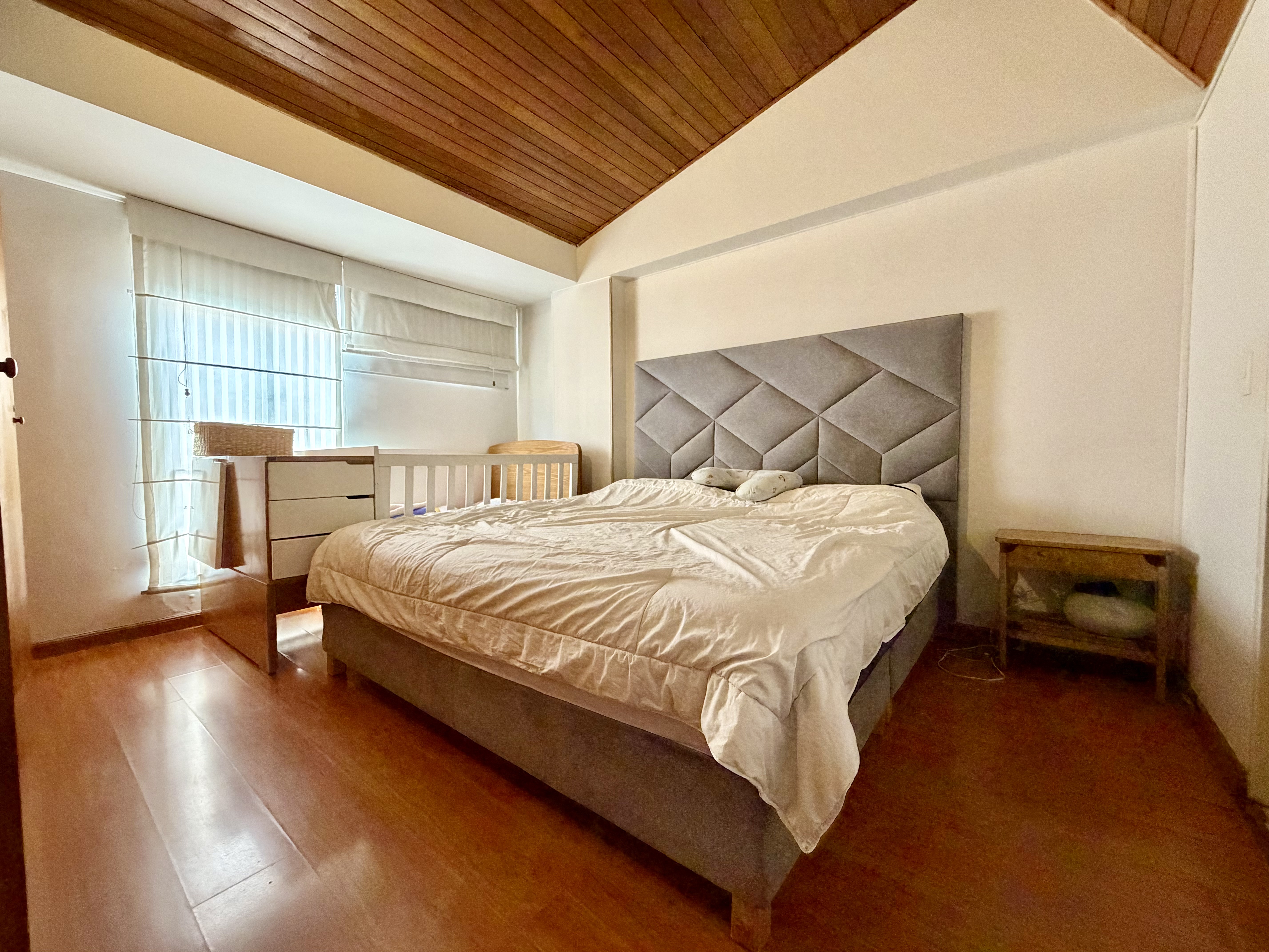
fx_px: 513
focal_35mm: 14
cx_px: 634
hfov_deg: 102.1
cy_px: 476
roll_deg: +0.3
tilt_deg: -2.7
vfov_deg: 85.7
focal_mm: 2.22
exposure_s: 1/60
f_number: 2.2
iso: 500
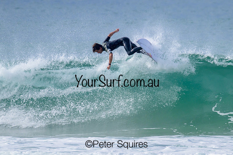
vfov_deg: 1.3
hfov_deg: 1.9
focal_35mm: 1098
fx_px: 7106
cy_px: 63
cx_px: 152
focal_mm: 800
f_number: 11
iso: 1000
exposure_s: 1/2000
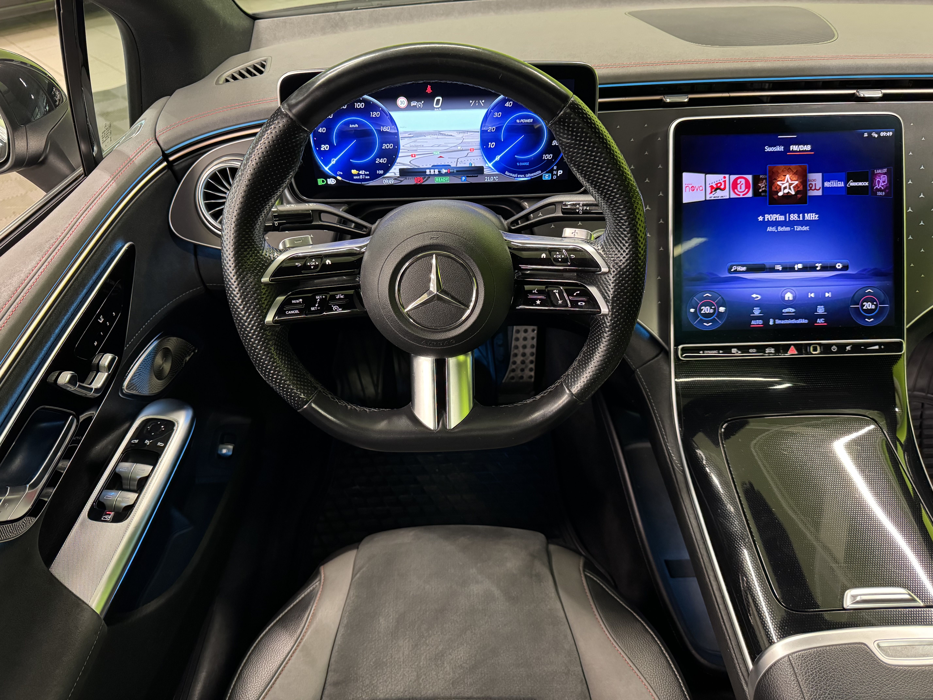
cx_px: 466
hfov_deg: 71.6
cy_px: 350
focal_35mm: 24
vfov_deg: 56.8
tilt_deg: -39.7
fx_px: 647
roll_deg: +2.2
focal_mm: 6.76
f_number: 1.78
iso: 640
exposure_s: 1/33
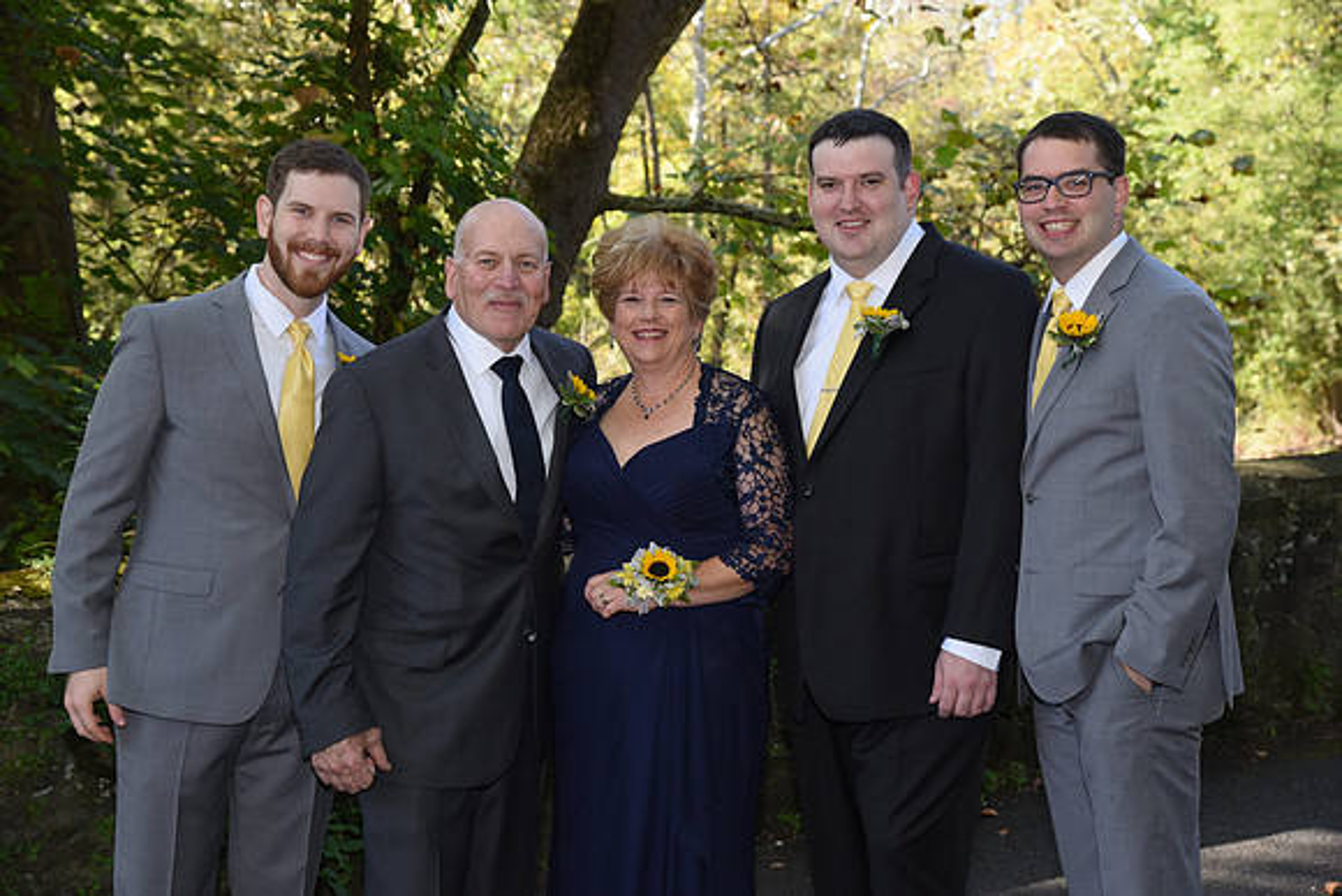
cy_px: 448
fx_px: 2461
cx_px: 671
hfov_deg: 30.5
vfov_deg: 20.6
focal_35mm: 66
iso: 640
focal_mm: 66
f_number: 6.3
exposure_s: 1/200
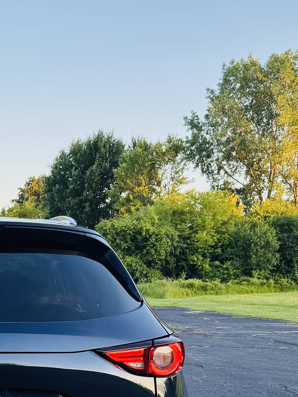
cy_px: 329
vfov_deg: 29.4
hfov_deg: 21.3
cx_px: -61
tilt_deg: -5.0
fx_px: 734
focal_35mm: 64
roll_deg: +0.3
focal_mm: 6.76
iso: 80
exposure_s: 1/298
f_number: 1.78
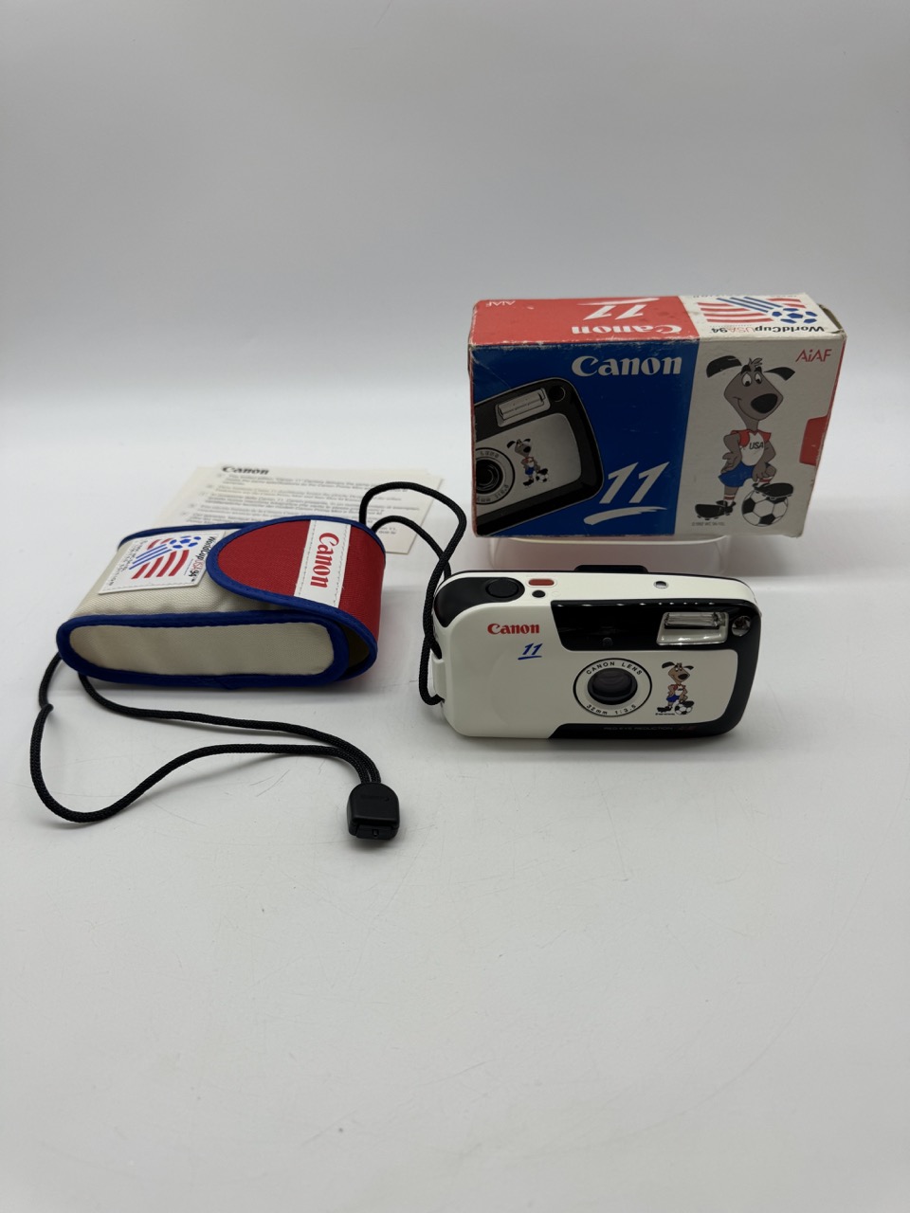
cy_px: 606
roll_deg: +3.5
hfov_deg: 56.8
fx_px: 841
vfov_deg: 71.6
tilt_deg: -34.7
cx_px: 455
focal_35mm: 24
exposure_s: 1/912
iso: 80
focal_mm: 6.76
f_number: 1.78
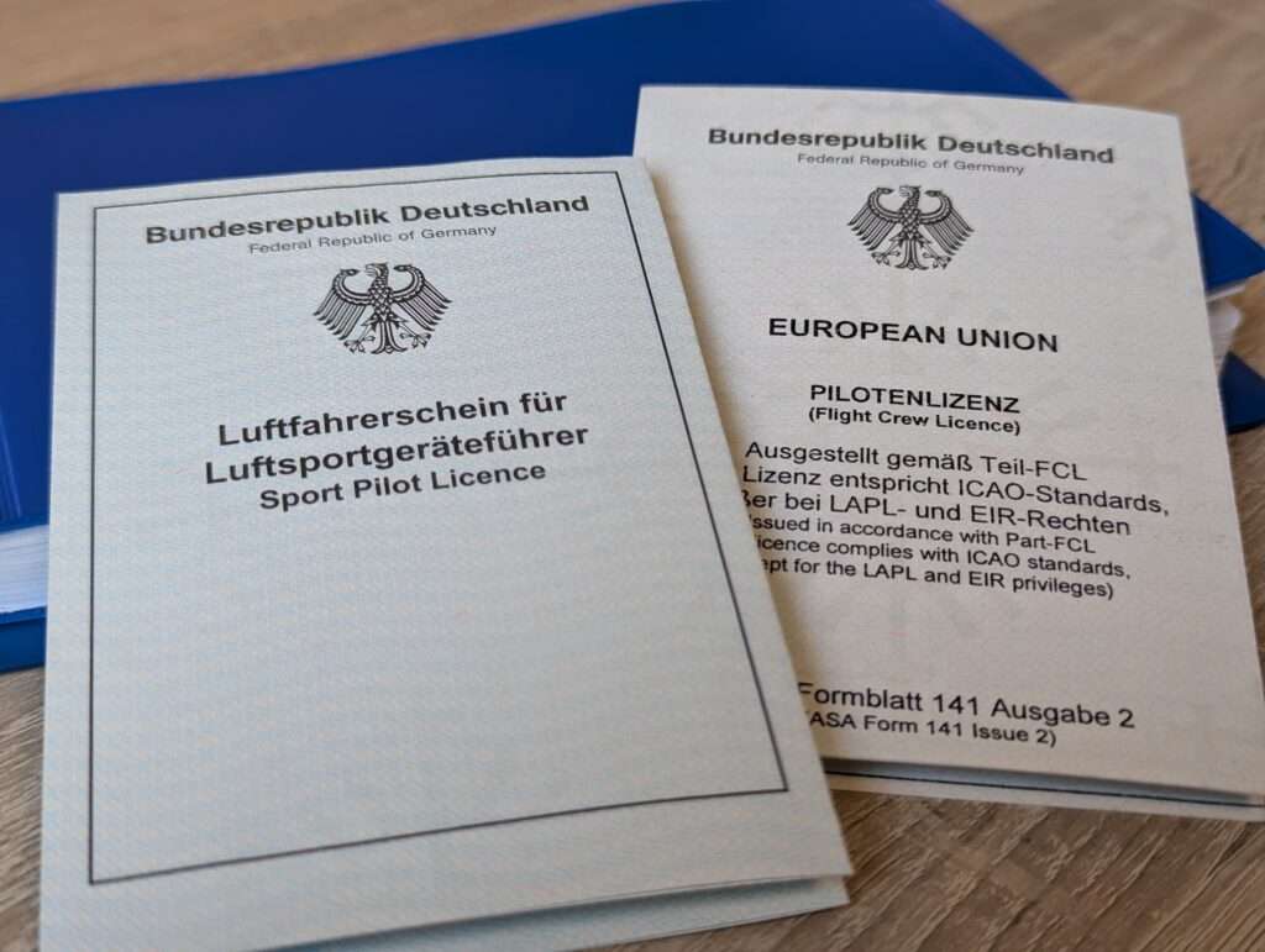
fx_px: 1757
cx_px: 632
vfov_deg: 30.3
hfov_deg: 39.6
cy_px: 476
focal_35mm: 48
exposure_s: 1/50
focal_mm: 6.81
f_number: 1.85
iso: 97
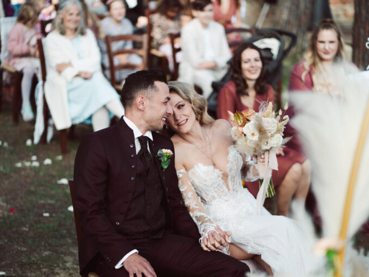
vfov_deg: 15.9
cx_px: 183
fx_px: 991
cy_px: 140
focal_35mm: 93
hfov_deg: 21.1
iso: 100
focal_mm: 85
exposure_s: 1/1000
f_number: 1.8
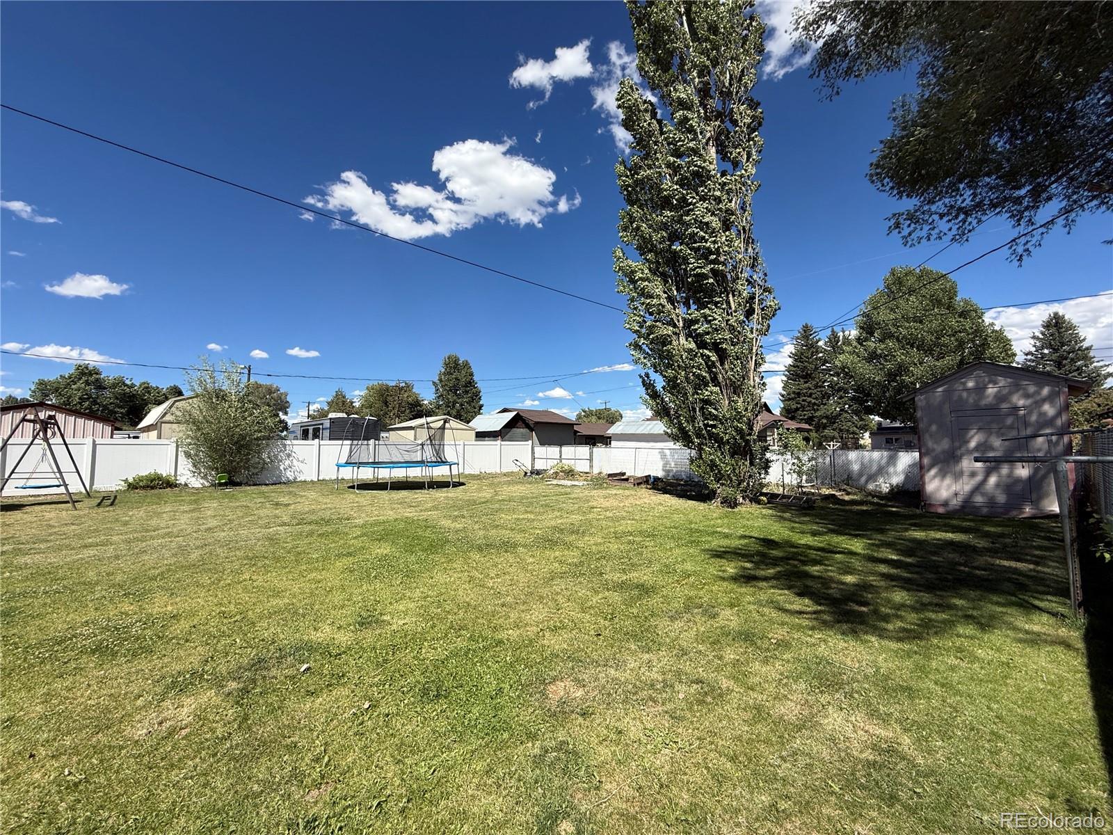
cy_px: 418
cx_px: 556
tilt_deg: +4.2
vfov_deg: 85.7
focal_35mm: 14
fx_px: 450
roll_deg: +0.0
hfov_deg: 102.1
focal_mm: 2.22
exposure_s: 1/2506
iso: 50
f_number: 2.2
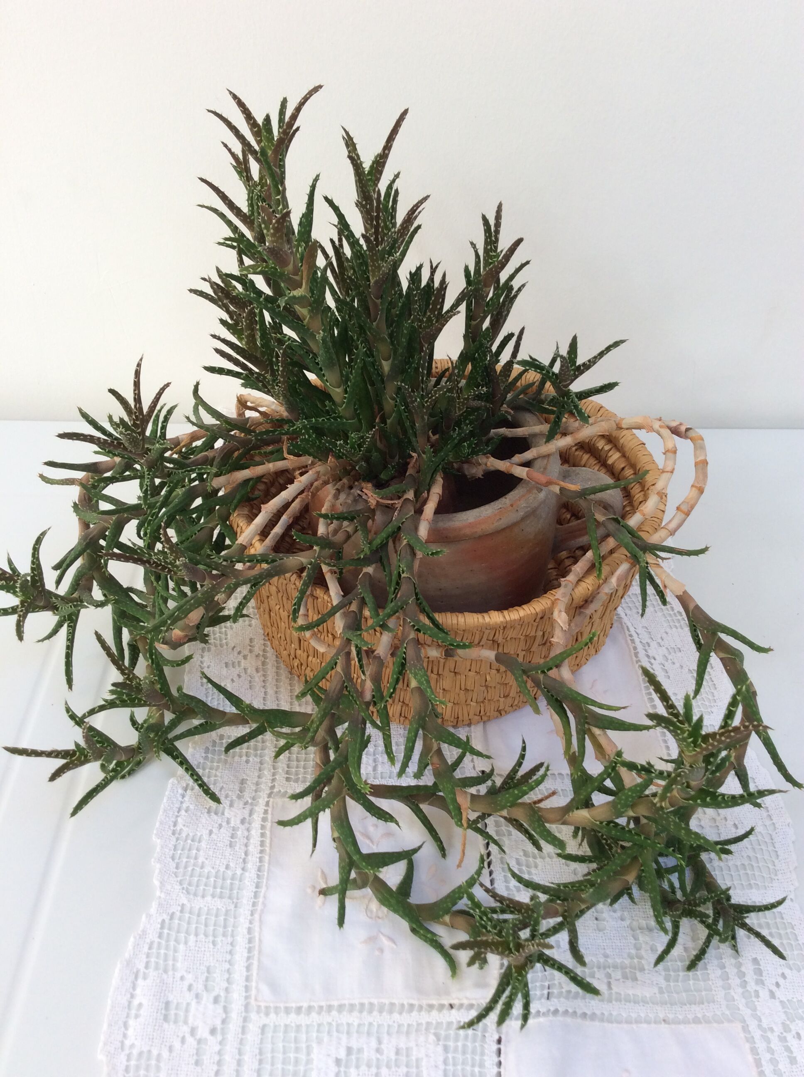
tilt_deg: -43.1
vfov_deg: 56.9
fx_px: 994
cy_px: 538
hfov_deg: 44.1
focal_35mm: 32
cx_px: 402
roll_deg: +0.6
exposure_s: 1/50
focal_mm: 3.3
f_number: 2.4
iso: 40
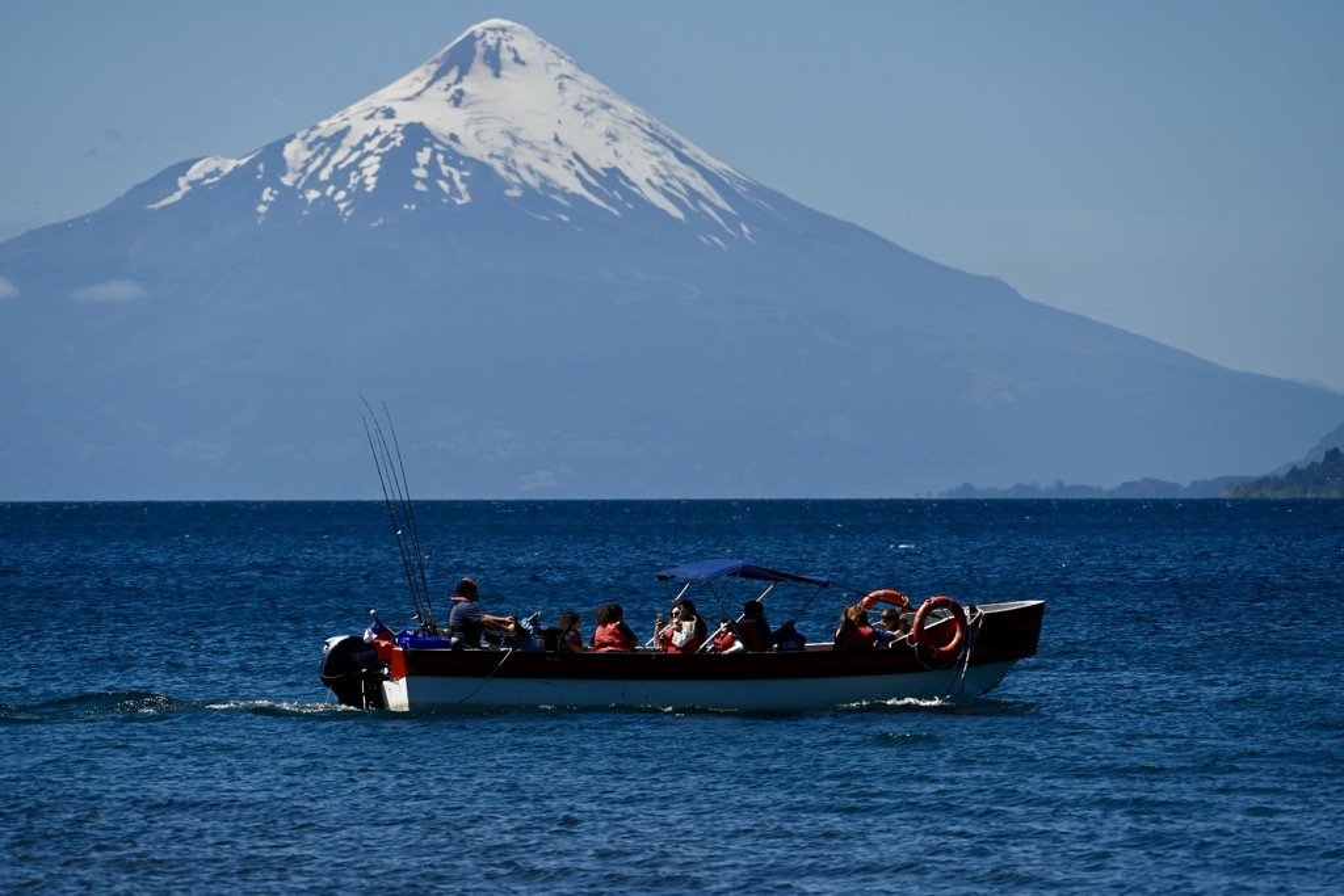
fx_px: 8961
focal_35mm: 240
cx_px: 672
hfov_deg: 8.6
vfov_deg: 5.7
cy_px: 448
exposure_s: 1/2500
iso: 400
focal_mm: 240
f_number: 8
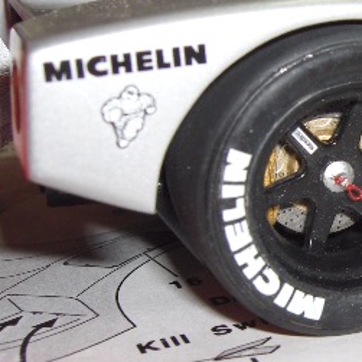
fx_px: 1041
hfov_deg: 18.6
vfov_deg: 19.7
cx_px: 447
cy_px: 195
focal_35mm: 88
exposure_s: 1/94.5
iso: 100
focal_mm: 8
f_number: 4.8
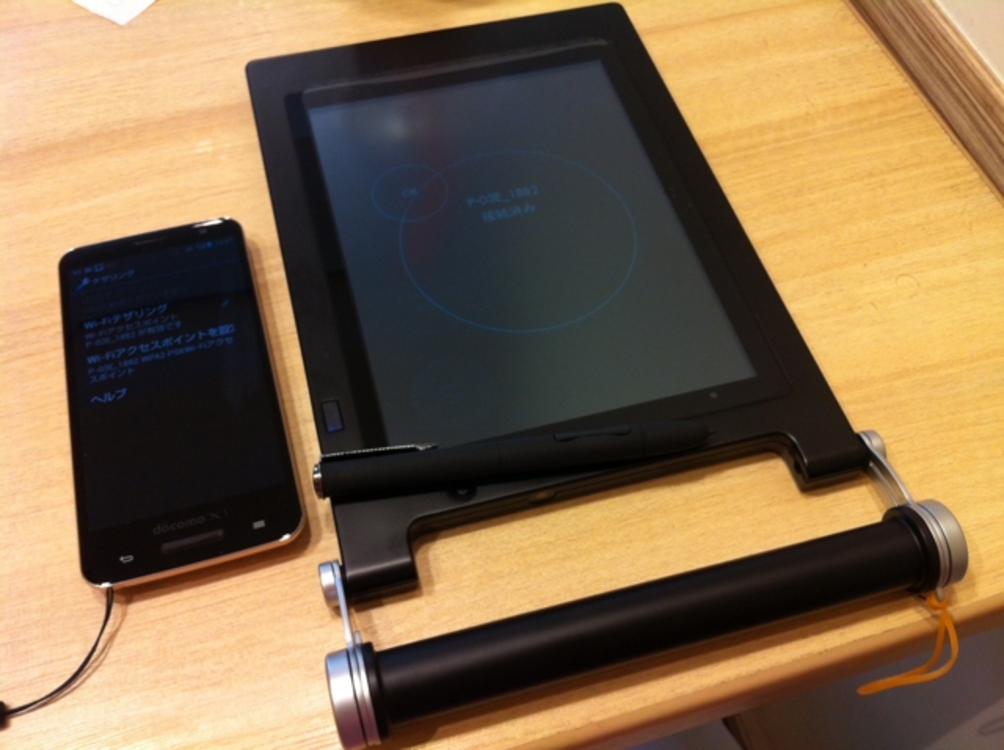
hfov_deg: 52.7
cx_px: 502
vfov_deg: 40.6
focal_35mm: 35
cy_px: 375
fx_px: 1014
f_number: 2.8
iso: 80
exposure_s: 1/20
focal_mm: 3.85
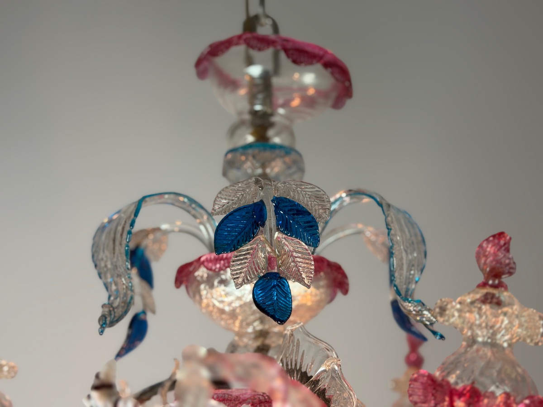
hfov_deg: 39.7
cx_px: 272
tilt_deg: +16.3
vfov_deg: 30.3
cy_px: 204
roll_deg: +0.8
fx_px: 753
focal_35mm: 48
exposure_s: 1/50
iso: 125
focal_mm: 6.76
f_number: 1.78
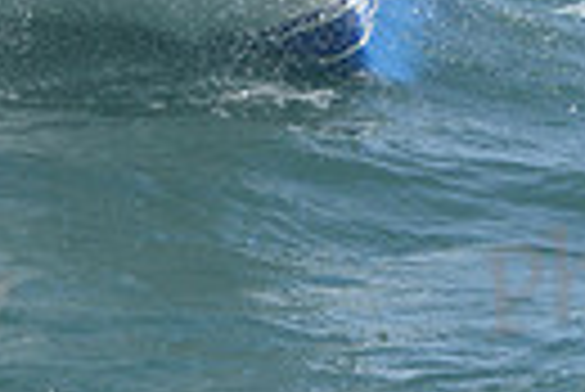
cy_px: -408
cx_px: 252
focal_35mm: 468
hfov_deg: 4.4
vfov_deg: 2.9
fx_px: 7613
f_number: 9
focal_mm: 105
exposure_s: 1/1000
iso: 320
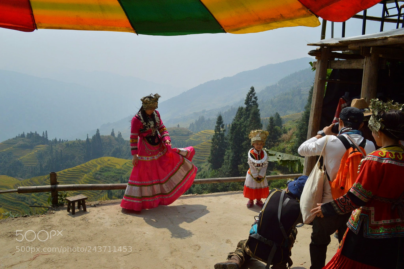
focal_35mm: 30
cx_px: 202
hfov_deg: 62.0
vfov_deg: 43.5
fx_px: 336
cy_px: 134
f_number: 8
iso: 1000
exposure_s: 1/4000
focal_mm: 20
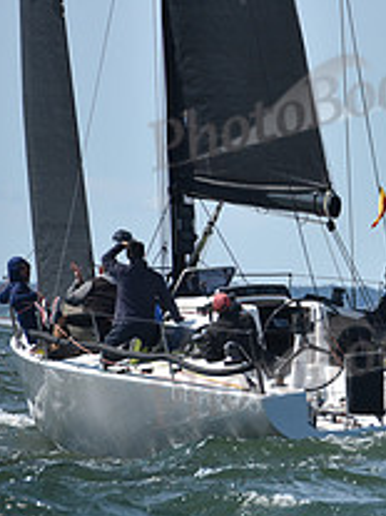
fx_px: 8022
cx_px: 630
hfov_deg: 2.7
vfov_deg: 3.7
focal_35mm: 539
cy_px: 201
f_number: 5
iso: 250
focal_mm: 200
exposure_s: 1/3200
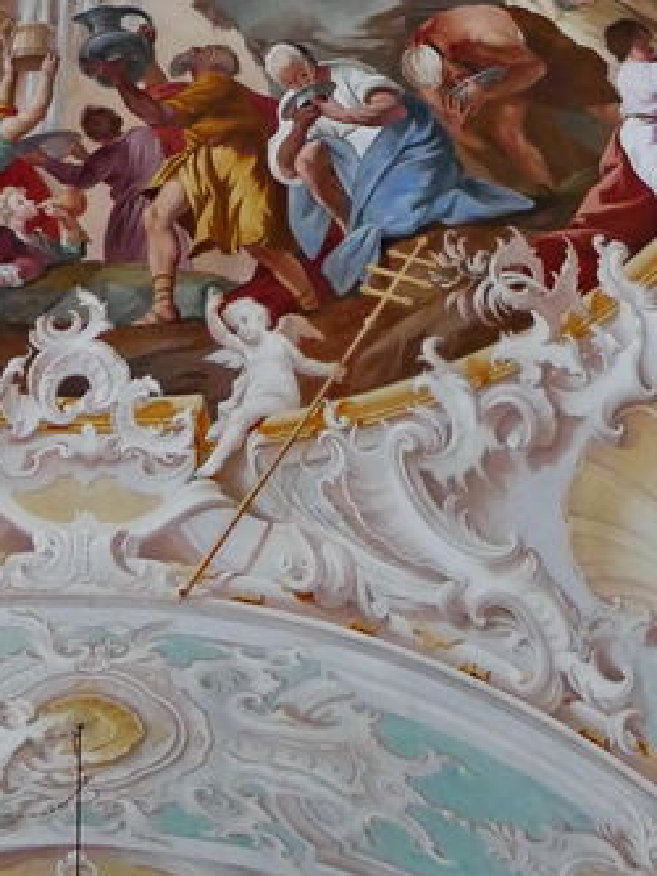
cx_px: 130
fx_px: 3945
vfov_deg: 12.2
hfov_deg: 9.5
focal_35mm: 156
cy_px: -371
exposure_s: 1/10
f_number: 4.2
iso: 3200
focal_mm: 26
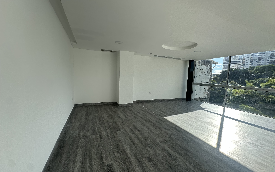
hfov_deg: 101.5
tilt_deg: -6.3
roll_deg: -0.8
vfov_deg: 74.7
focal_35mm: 15
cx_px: 137
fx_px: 112
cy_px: 90
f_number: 2.2
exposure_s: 1/284
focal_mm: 2.22
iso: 40
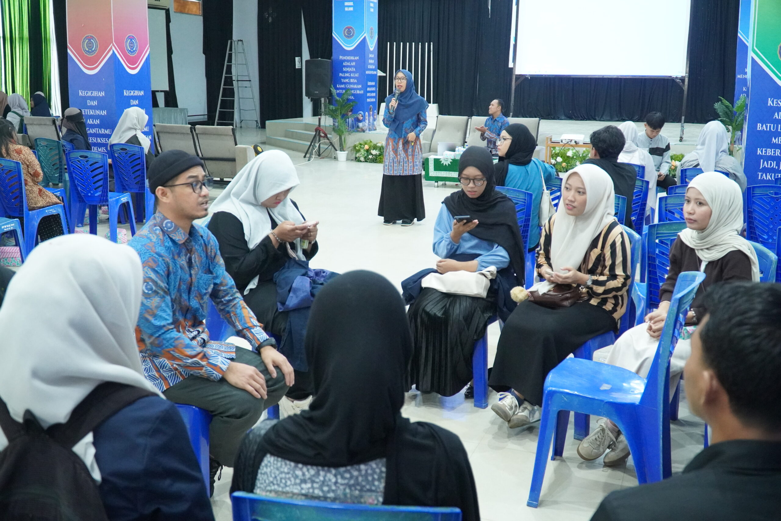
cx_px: 390
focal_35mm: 34
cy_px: 260
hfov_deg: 55.1
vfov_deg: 38.4
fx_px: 748
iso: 5000
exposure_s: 1/60
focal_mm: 23
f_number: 4
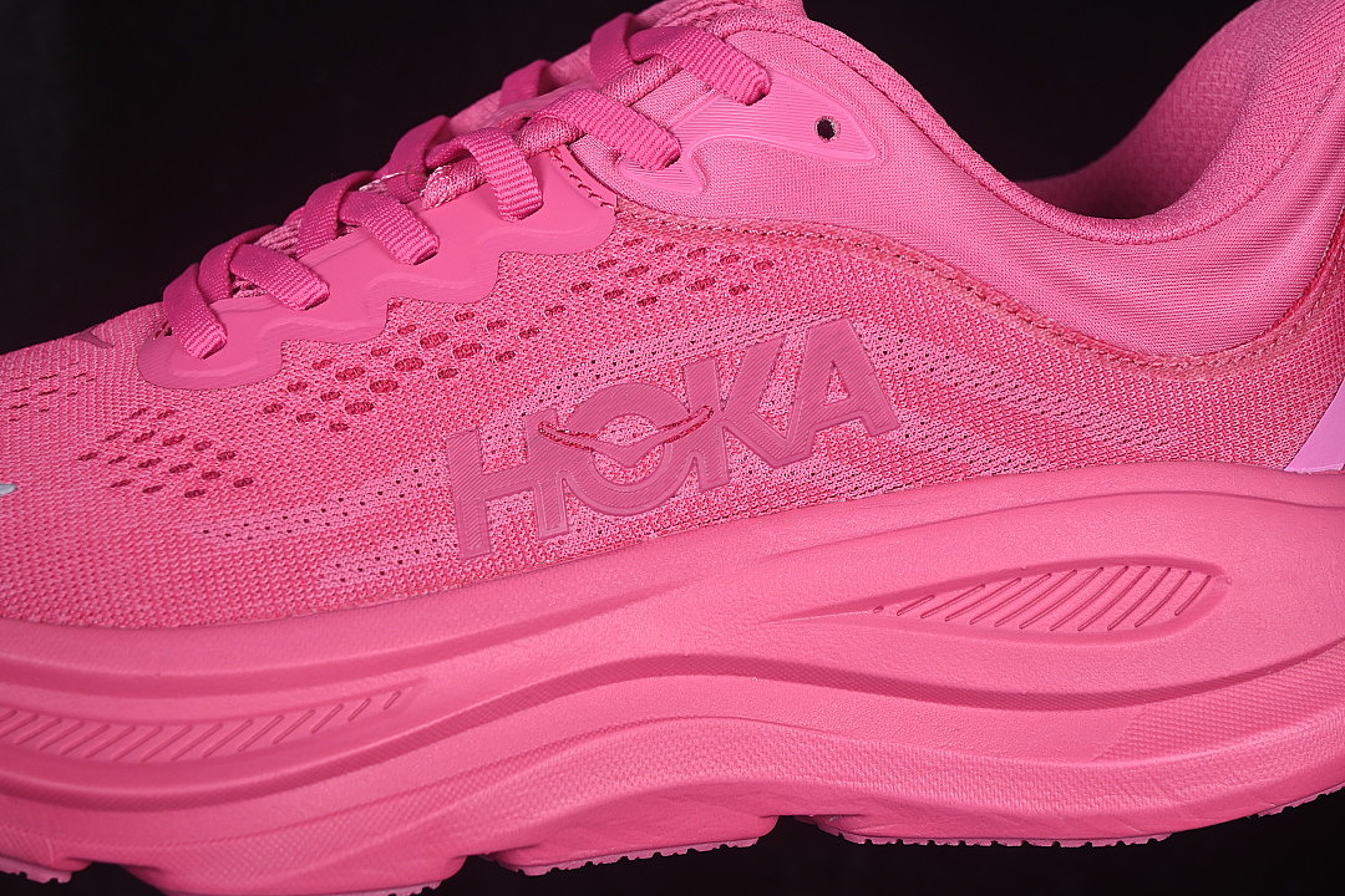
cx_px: 672
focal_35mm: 75
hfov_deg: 27.0
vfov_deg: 18.2
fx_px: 2802
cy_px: 448
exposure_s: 1/80
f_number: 7.1
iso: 160
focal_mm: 50
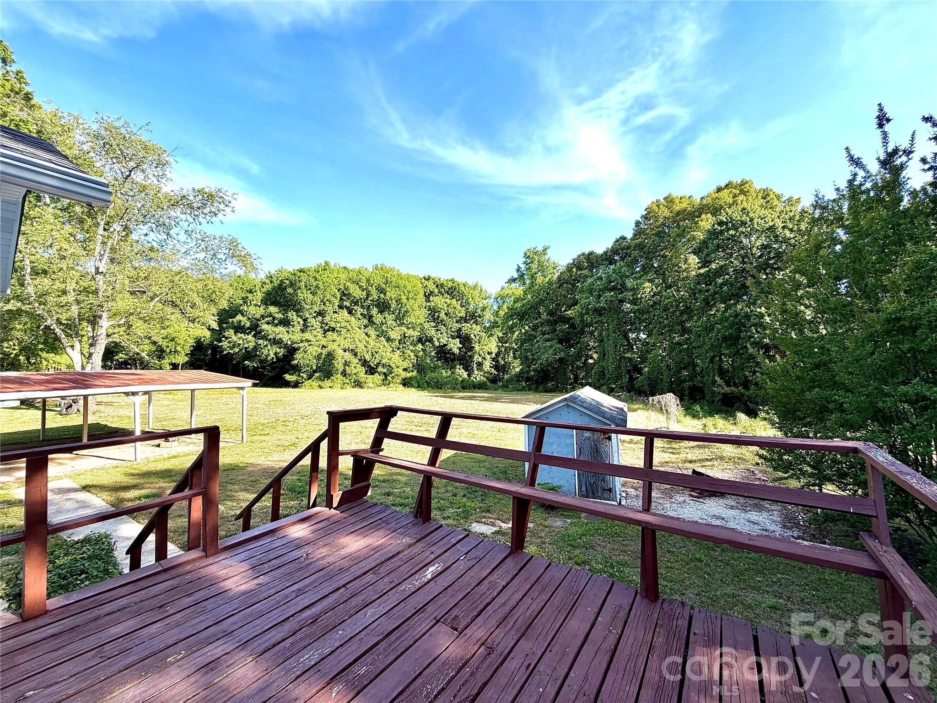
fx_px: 379
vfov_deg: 85.7
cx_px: 468
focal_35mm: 14
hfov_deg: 102.1
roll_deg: +1.0
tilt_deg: +0.5
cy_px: 352
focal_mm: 2.22
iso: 40
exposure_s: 1/638
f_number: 2.2
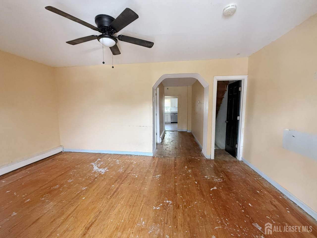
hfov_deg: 102.1
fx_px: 128
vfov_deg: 85.7
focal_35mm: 14
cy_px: 119
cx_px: 158
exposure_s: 1/87
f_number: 2.2
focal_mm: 2.22
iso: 320
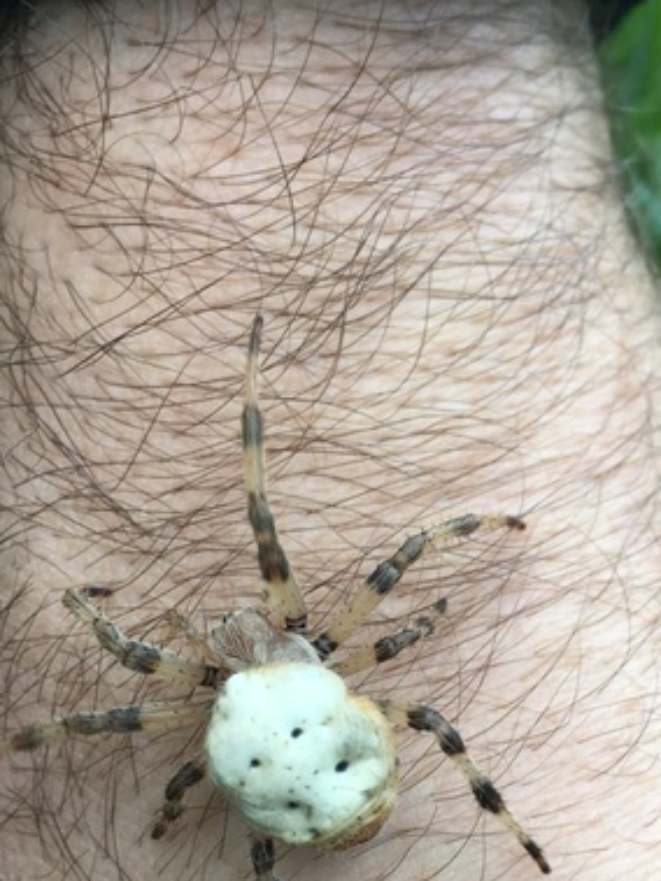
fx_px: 1248
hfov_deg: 29.5
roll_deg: +12.0
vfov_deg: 38.1
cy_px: 644
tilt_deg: -43.9
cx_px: 414
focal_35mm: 49
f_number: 2.2
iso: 25
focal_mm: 4.15
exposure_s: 1/109
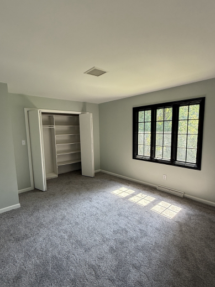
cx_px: 103
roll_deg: +0.5
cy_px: 149
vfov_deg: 87.7
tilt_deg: -6.6
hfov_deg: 71.5
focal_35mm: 18
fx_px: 149
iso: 125
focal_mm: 2.22
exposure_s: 1/99
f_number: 2.2
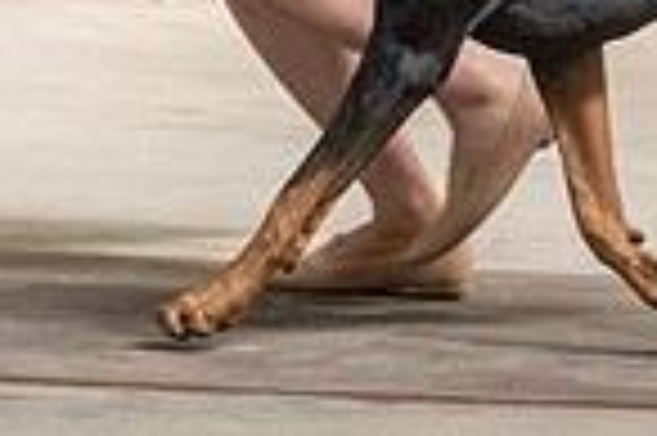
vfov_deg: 3.2
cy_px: -369
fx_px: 7693
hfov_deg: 4.9
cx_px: 719
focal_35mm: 422
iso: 6400
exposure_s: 1/400
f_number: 5
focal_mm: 91
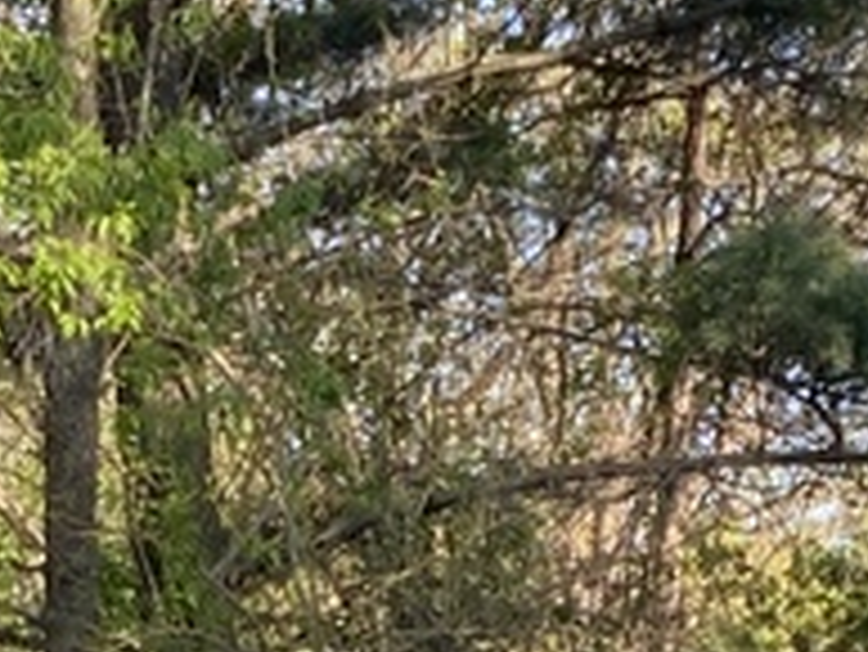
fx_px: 5420
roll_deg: +0.5
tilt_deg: -6.9
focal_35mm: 216
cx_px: 144
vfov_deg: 6.5
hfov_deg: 9.1
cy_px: 1623
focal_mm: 3
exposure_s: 1/132
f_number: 1.8
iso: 16
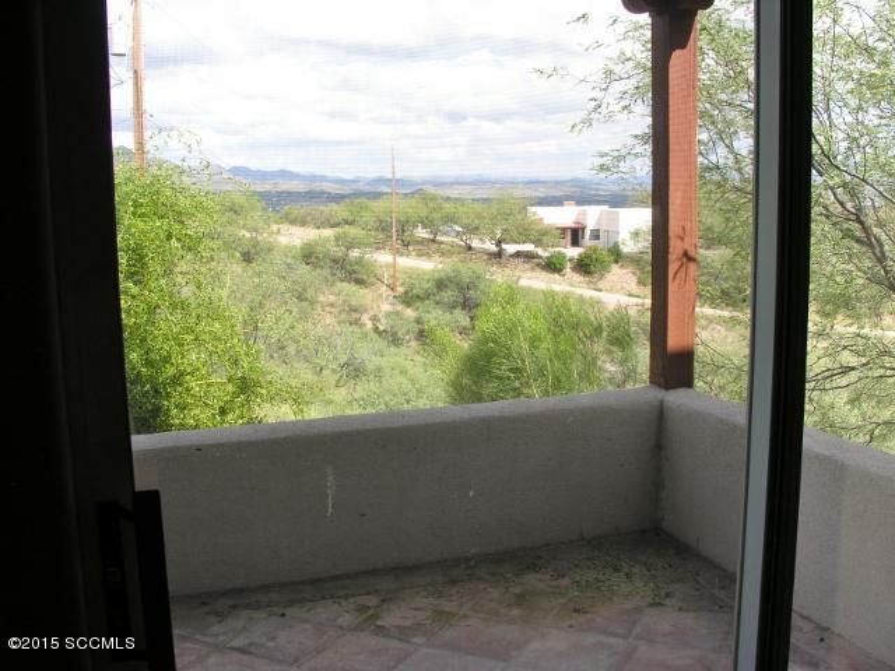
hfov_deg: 52.6
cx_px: 448
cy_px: 336
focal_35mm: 35
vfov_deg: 40.7
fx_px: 905
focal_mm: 8.9
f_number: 4.5
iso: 50
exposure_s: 1/130
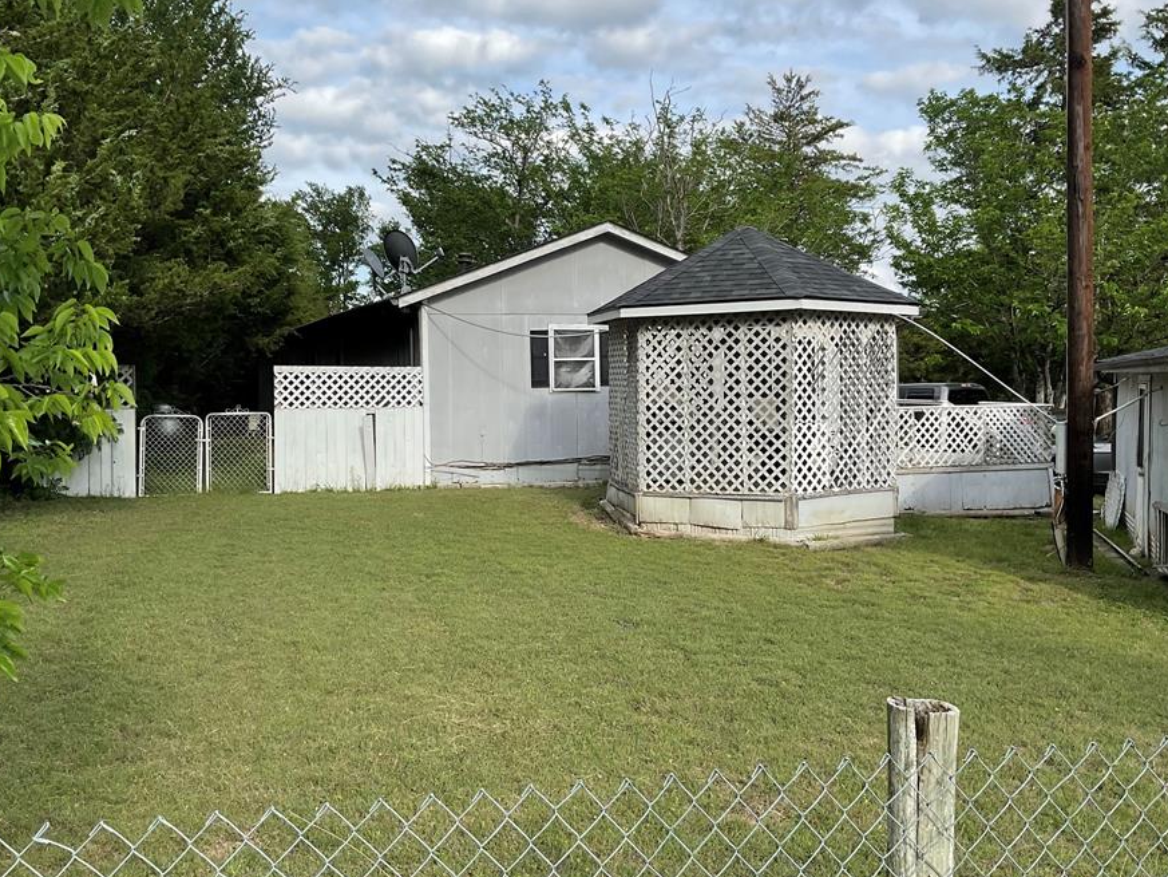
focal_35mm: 34
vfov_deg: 41.7
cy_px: 382
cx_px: 606
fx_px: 1147
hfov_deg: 53.9
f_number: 1.8
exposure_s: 1/1055
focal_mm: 3
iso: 16
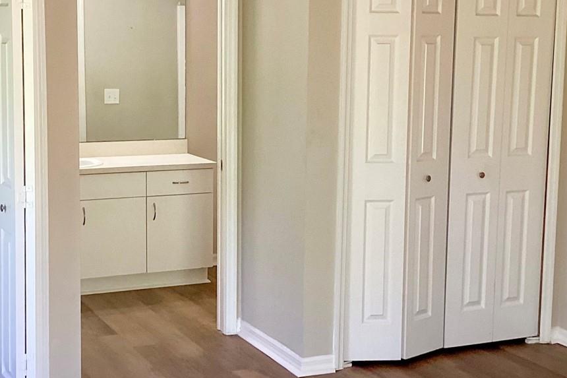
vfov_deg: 22.6
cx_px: 222
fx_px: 945
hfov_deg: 33.3
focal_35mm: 60
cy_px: 152
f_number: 2.4
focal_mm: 3.3
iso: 125
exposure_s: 1/50
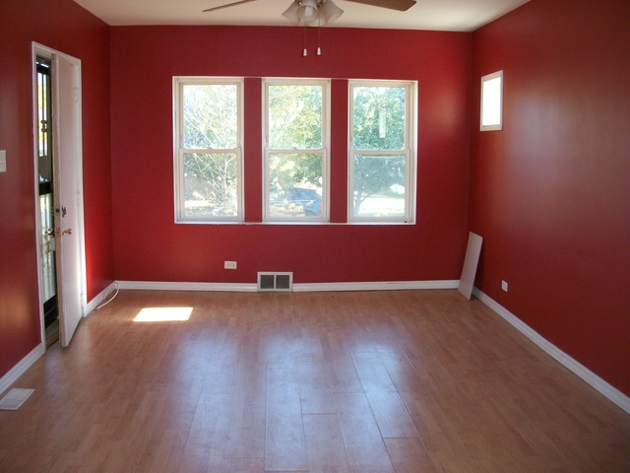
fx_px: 637
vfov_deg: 40.7
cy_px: 236
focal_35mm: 35
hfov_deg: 52.6
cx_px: 315
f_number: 3.1
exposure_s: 1/80
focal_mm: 6.3
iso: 160
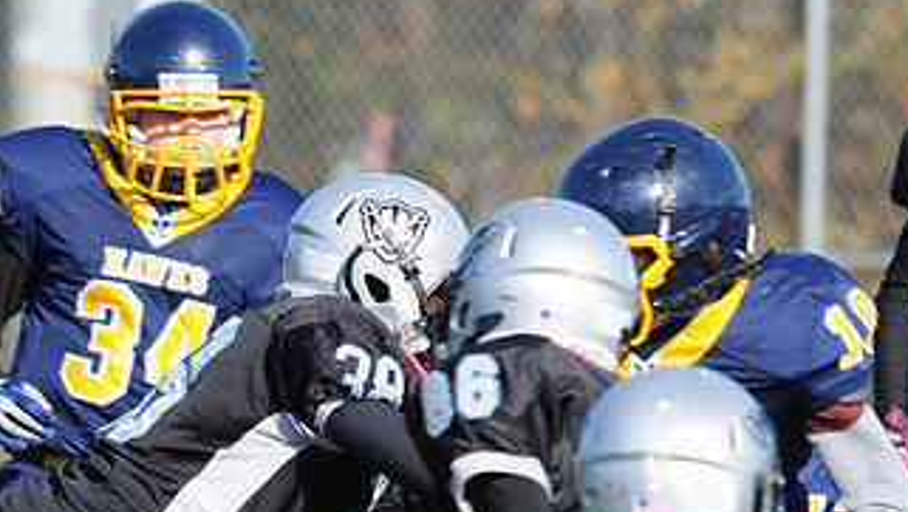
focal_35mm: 850
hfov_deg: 2.5
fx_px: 20477
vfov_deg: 1.4
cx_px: 451
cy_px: 784
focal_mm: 300
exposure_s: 1/500
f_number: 6.3
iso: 200
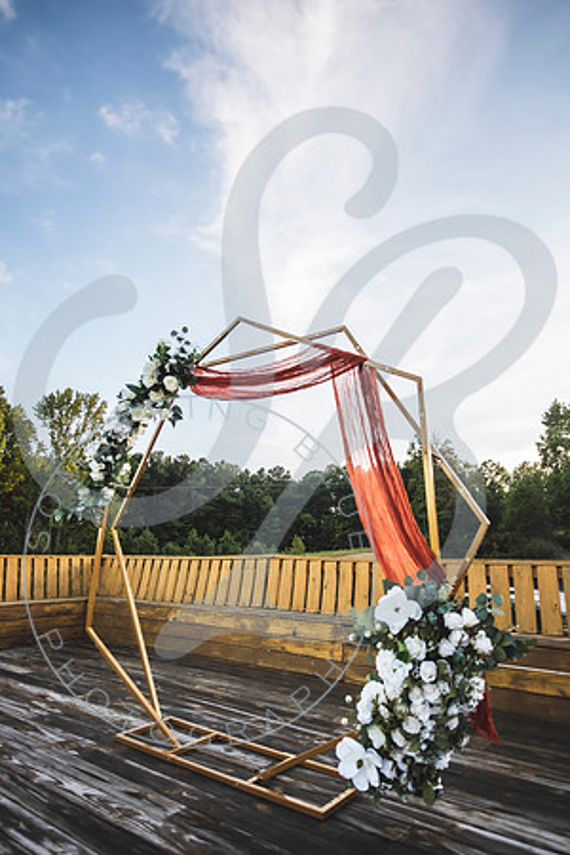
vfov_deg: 81.2
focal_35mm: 21
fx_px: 499
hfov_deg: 59.5
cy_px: 428
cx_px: 285
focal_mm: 21
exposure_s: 1/250
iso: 100
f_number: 2.8
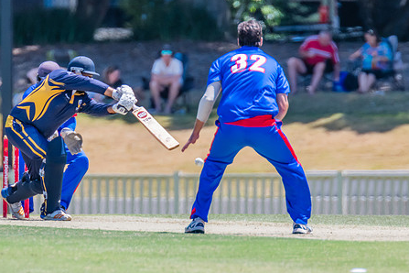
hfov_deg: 2.0
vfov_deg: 1.3
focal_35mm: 1040
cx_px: 155
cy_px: 91
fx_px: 11815
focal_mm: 600
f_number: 5.6
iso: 800
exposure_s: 1/2000
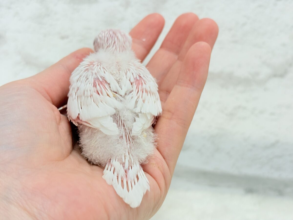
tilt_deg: -11.2
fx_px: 440
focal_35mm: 52
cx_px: 146
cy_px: 110
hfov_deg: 36.8
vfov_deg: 28.0
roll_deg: -2.6
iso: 32
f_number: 1.6
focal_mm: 5.96
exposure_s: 1/50
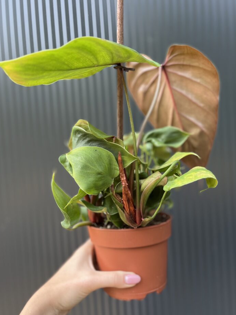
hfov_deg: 46.8
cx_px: 120
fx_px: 273
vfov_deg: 60.0
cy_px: 159
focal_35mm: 30
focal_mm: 5.1
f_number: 1.6
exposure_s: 1/129
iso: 40
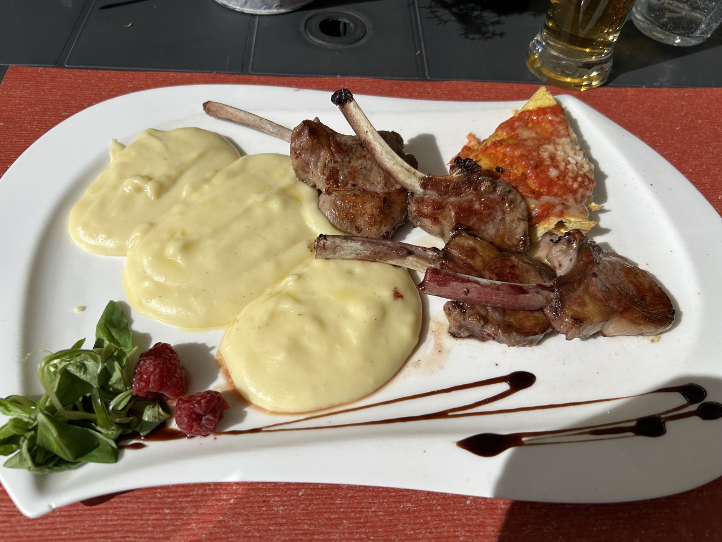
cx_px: 361
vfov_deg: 53.1
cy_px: 271
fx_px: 542
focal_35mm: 26
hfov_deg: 67.3
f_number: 1.5
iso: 50
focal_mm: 5.7
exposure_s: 1/10309
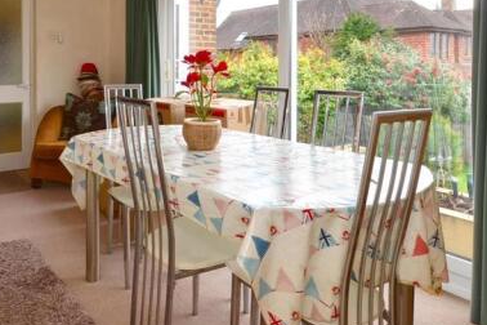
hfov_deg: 63.0
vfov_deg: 47.9
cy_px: 87
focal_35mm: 26
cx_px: 93
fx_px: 352
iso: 400
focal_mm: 10
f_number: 11
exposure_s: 1/40
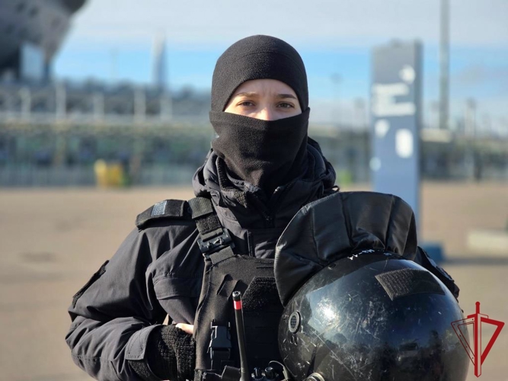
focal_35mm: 69
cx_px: 254
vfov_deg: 21.3
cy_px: 190
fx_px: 1012
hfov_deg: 28.2
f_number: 2.4
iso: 50
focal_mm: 7.9
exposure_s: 1/1667
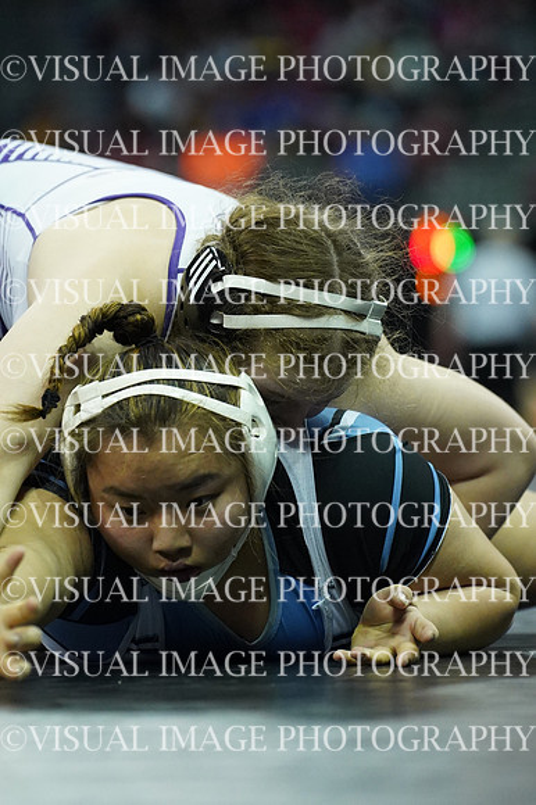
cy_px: 402
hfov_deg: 6.1
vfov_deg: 9.2
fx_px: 5031
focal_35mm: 225
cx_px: 268
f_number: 2.8
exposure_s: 1/1250
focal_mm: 150
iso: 6400
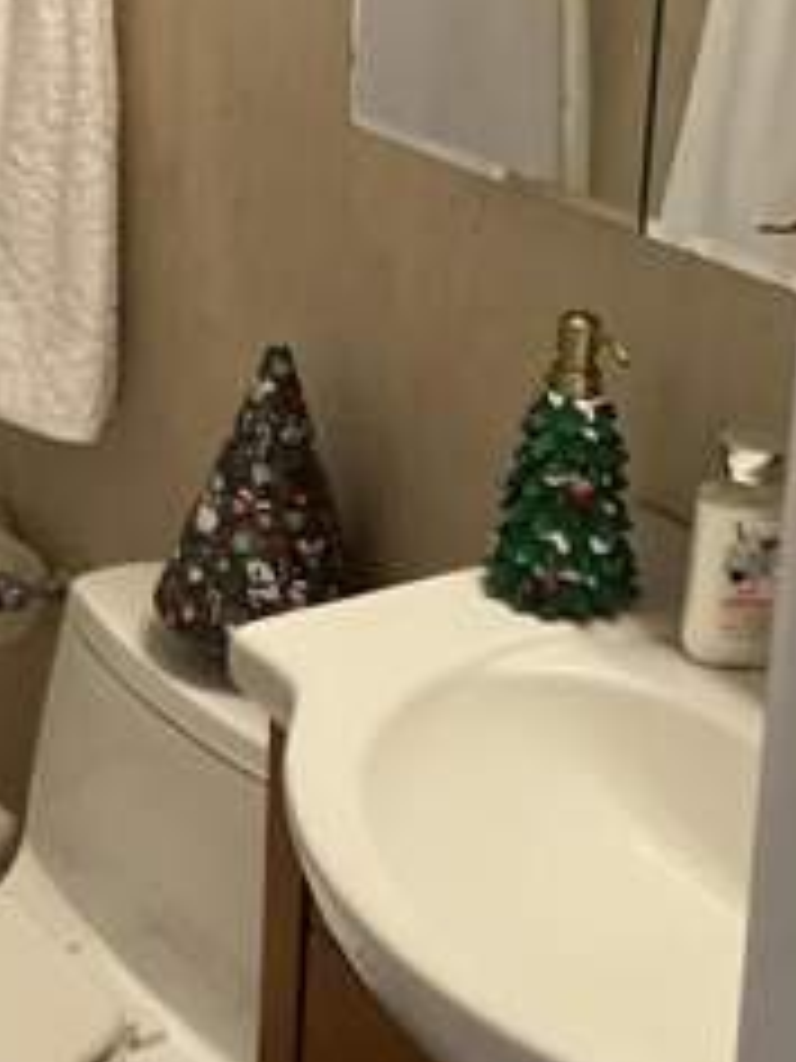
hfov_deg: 18.0
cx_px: -270
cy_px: 126
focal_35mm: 76
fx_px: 2330
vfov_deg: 25.0
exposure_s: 1/40
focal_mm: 3.99
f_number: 1.8
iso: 250
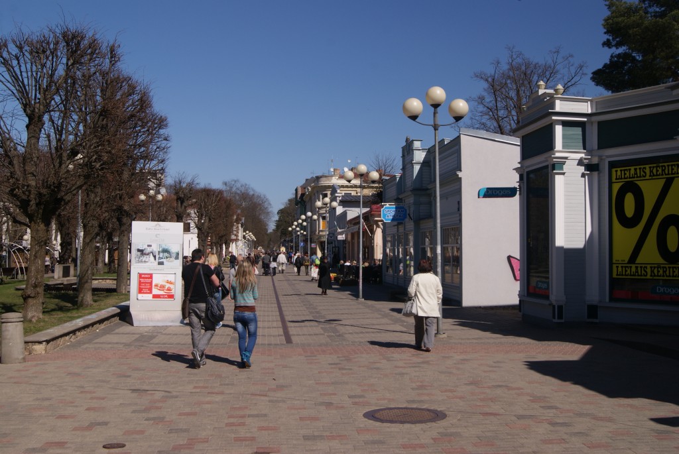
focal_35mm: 39
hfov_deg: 49.5
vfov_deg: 34.3
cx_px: 340
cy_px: 227
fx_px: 736
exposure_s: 1/160
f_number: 11
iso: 100
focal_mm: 26
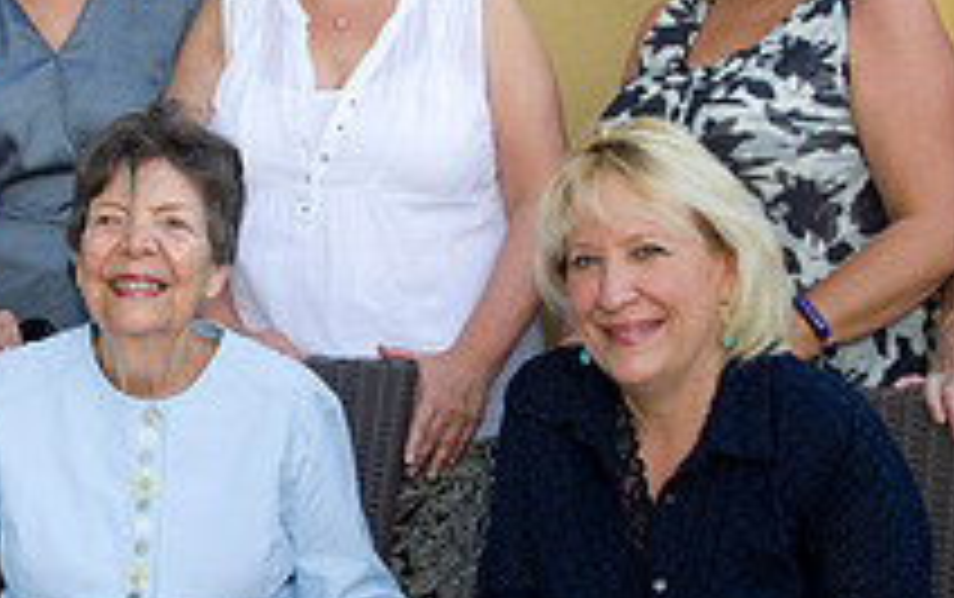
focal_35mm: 89
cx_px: 158
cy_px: 306
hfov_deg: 22.9
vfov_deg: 14.7
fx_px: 2316
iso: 640
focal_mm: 32
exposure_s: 1/250
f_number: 7.1
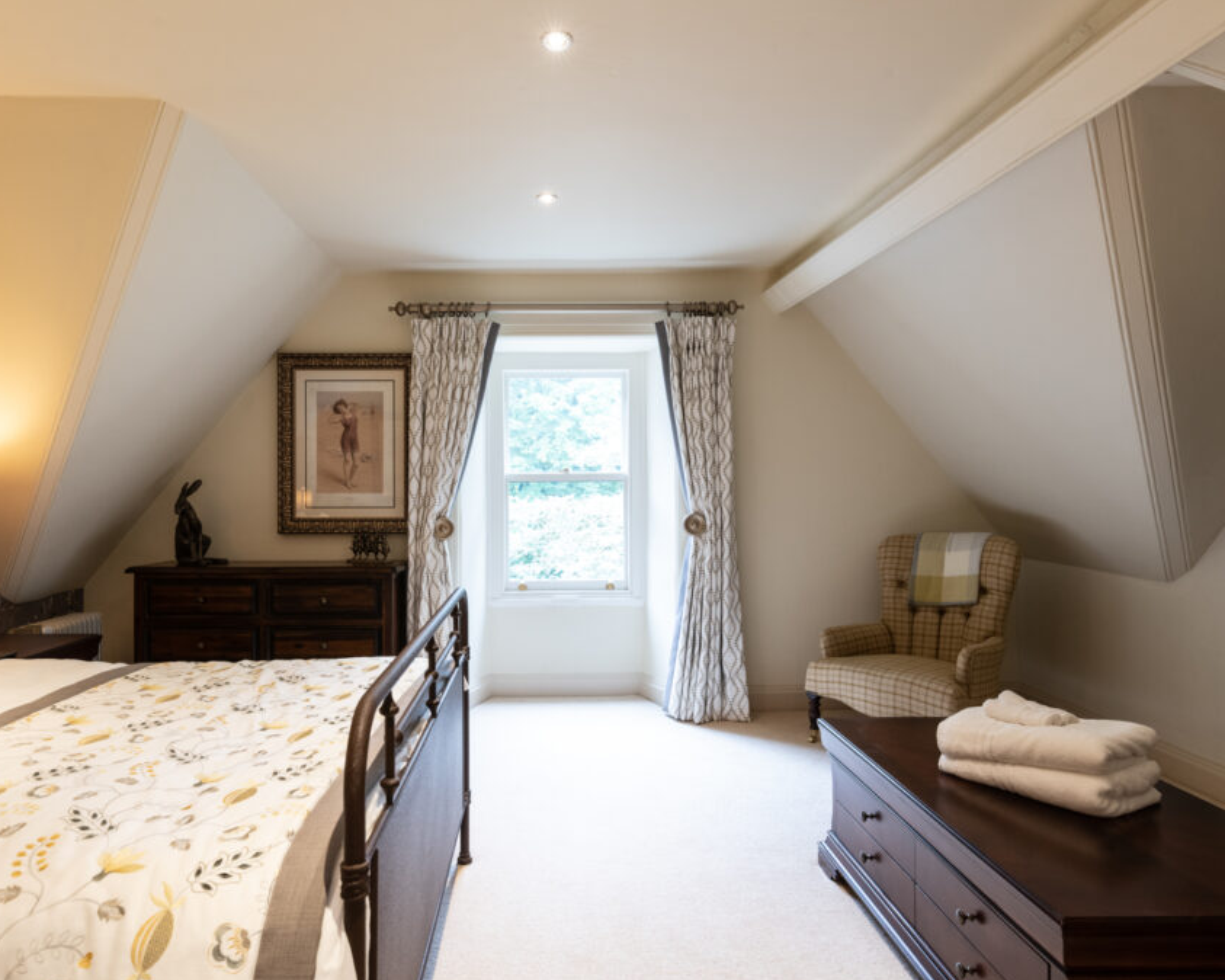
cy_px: 501
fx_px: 797
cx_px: 527
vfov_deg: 63.1
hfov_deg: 74.7
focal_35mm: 22
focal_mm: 19
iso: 400
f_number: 8
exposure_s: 1/4
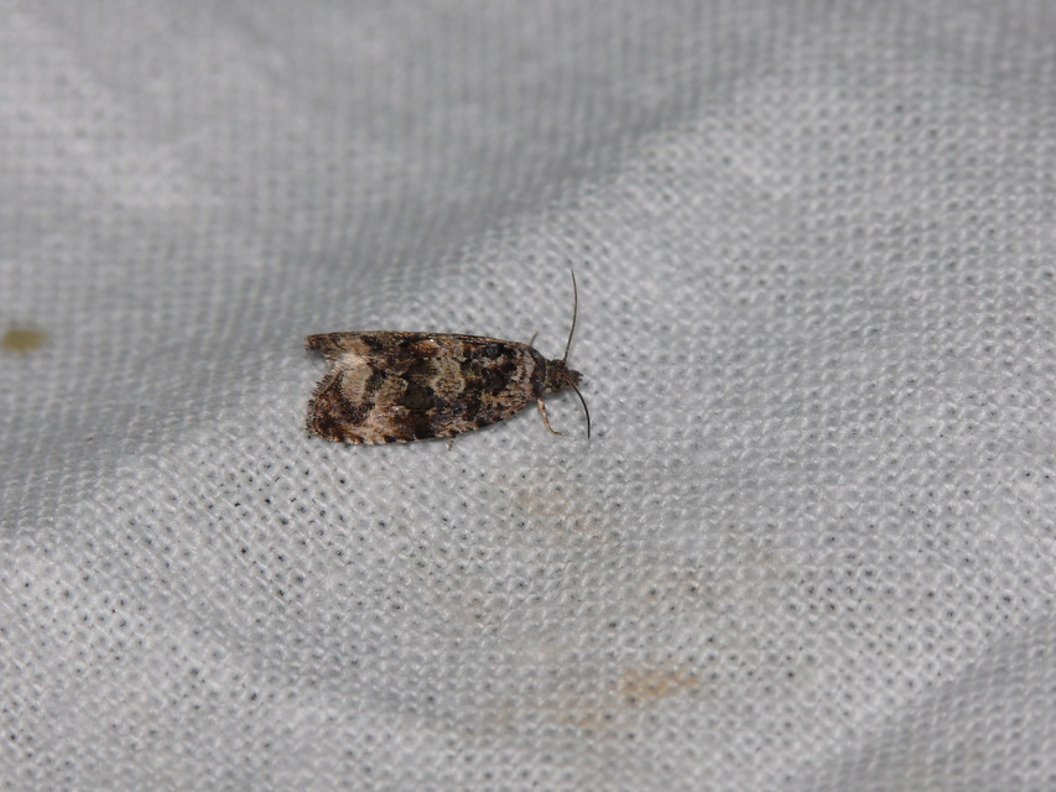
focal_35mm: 420
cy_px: 396
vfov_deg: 3.5
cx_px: 528
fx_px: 12814
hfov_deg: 4.7
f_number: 10
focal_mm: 88.8
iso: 100
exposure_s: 1/640
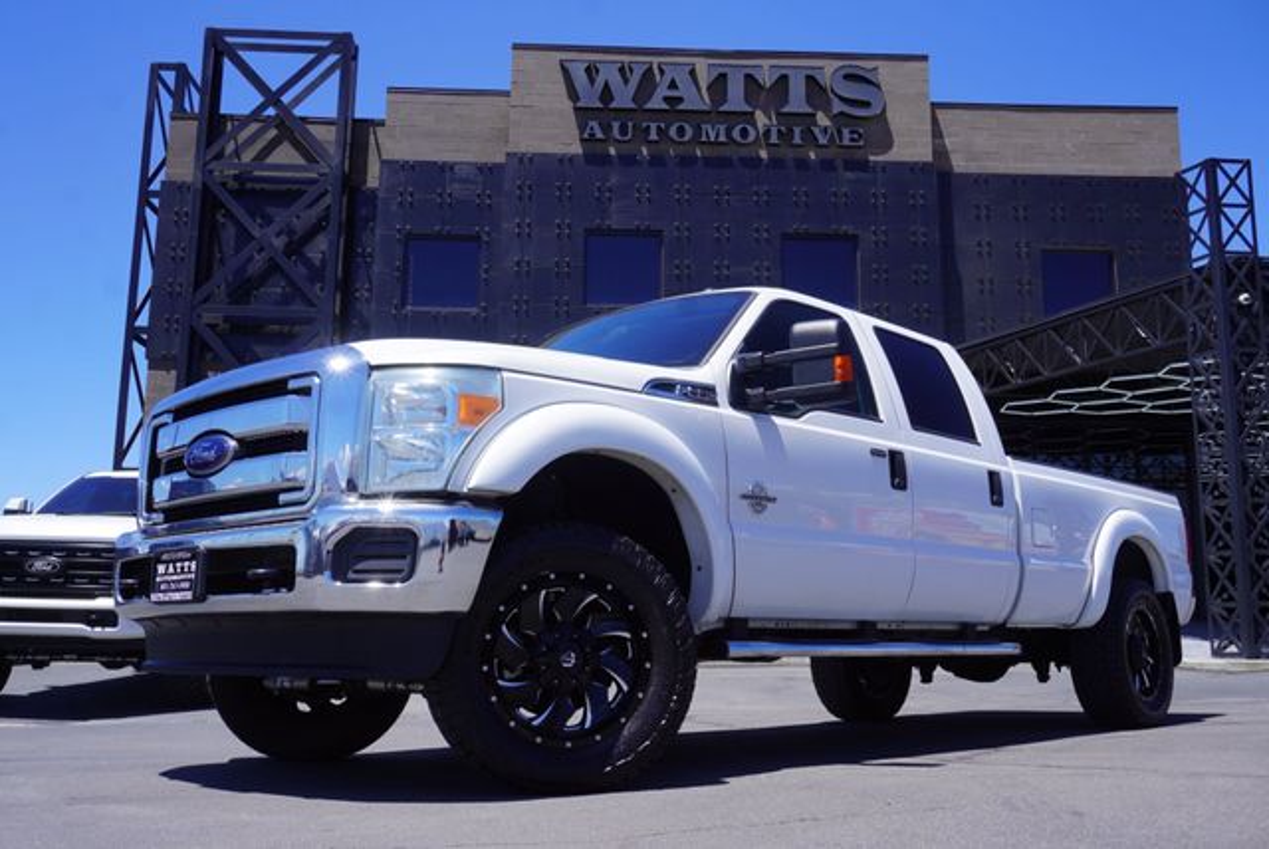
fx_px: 1217
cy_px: 424
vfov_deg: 38.4
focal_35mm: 34
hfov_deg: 55.1
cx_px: 634
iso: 100
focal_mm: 23
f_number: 10
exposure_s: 1/125
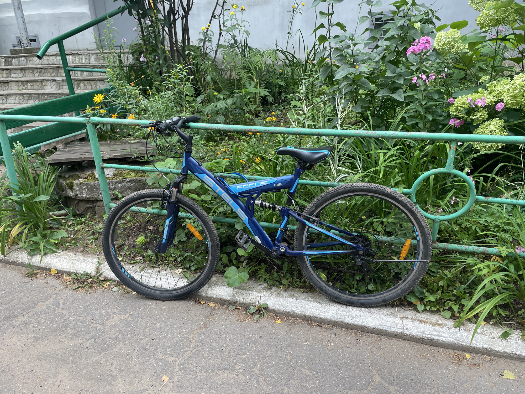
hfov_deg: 67.3
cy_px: 197
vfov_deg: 53.1
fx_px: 394
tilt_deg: -18.9
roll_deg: +1.9
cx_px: 262
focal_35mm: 26
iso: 40
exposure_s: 1/121
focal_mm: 4.2
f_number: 1.6
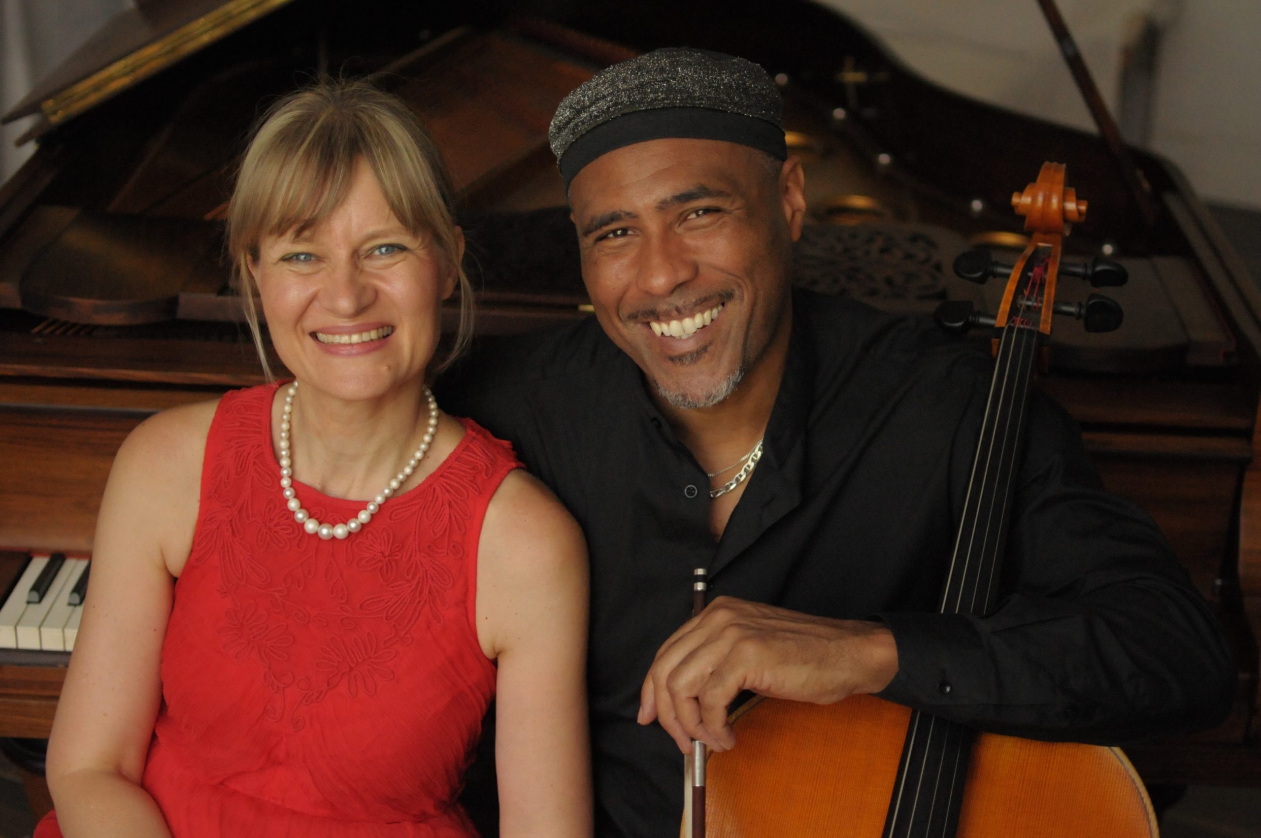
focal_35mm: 52
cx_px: 630
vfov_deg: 25.7
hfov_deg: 37.9
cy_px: 419
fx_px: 1837
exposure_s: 1/1500
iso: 1250
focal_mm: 35
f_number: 1.8
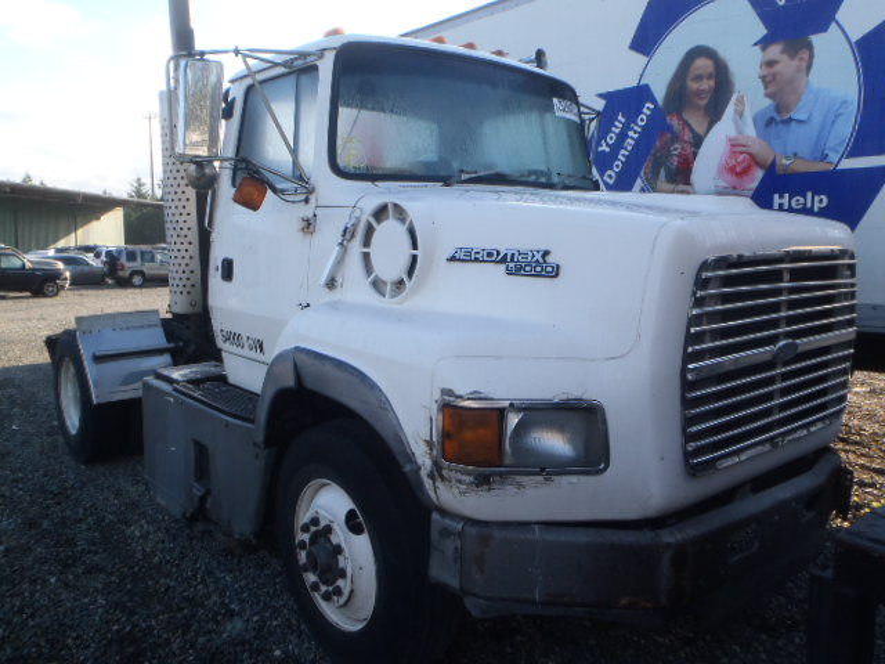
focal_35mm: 28
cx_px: 442
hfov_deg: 63.4
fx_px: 716
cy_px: 332
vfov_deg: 49.7
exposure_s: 1/200
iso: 100
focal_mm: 5
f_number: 4.5
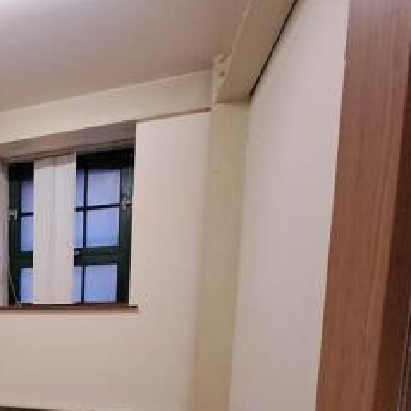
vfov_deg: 51.9
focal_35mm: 28
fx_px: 376
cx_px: -9
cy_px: 353
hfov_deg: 46.7
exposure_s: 1/50
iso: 160
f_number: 2.2
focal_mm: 1.42
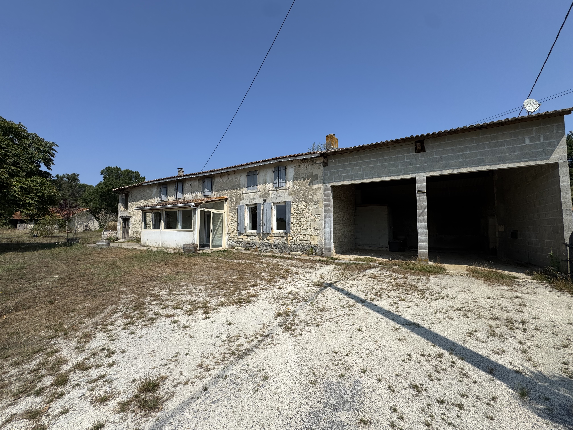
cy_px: 215
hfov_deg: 102.1
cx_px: 286
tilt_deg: +4.9
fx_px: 232
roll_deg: +0.4
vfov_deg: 85.7
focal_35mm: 14
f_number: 2.2
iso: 50
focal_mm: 2.22
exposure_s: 1/2985
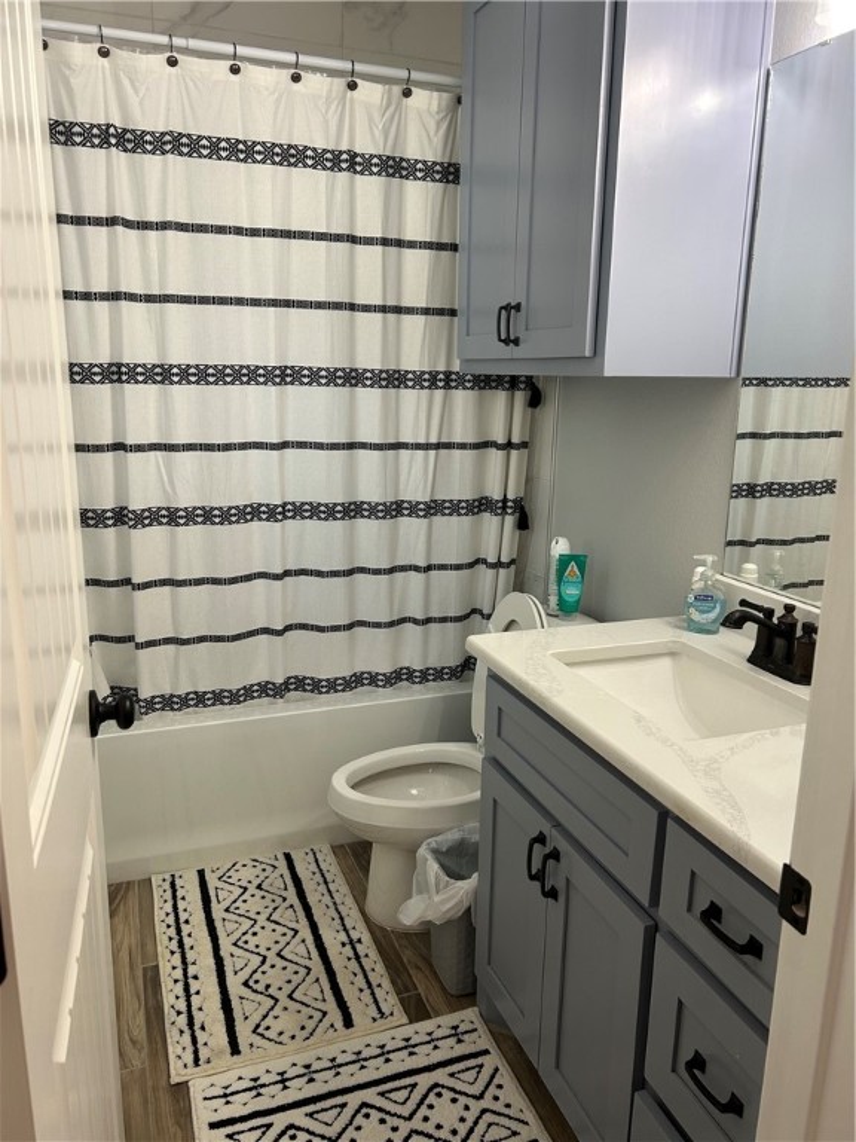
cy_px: 571
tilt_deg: -13.1
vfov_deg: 67.3
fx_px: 857
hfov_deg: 53.1
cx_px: 428
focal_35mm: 26
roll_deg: -1.7
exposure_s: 1/60
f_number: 1.5
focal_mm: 5.7
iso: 100
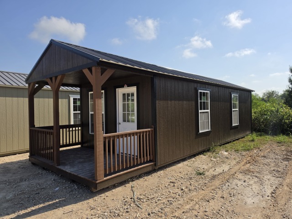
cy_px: 110
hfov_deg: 73.9
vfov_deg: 58.9
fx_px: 194
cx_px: 146
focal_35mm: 23
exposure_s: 1/7939
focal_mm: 6.5
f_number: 1.4
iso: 40
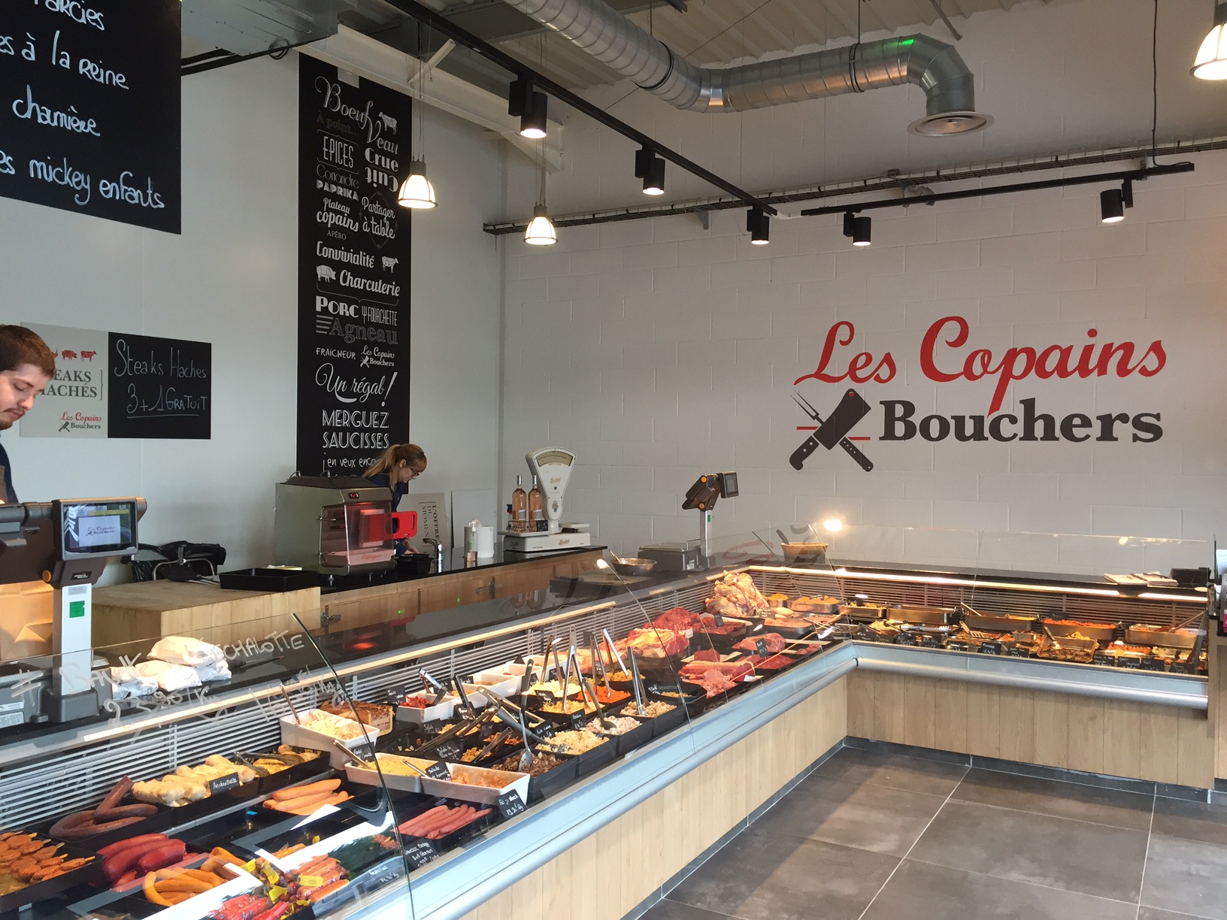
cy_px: 460
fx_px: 1028
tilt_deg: +0.6
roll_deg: -1.6
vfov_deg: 48.2
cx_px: 614
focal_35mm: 29
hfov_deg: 61.7
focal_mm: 4.15
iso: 32
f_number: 2.2
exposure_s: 1/33
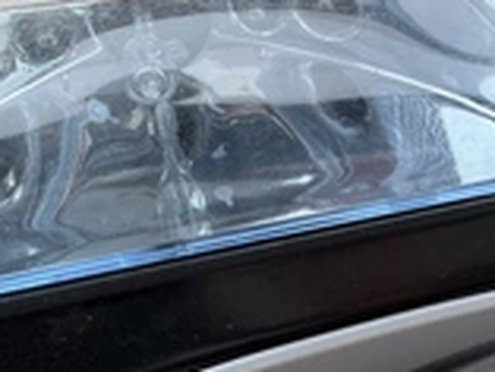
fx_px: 1059
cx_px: 602
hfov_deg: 23.8
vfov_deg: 19.9
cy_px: 158
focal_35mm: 74
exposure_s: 1/450
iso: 25
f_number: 1.8
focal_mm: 3
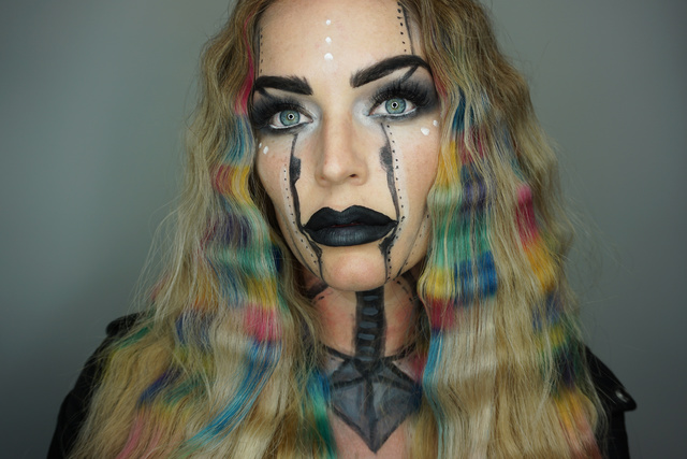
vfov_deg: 43.6
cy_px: 230
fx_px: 573
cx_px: 344
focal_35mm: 30
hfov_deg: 61.9
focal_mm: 20
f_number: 5
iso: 100
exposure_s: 1/80
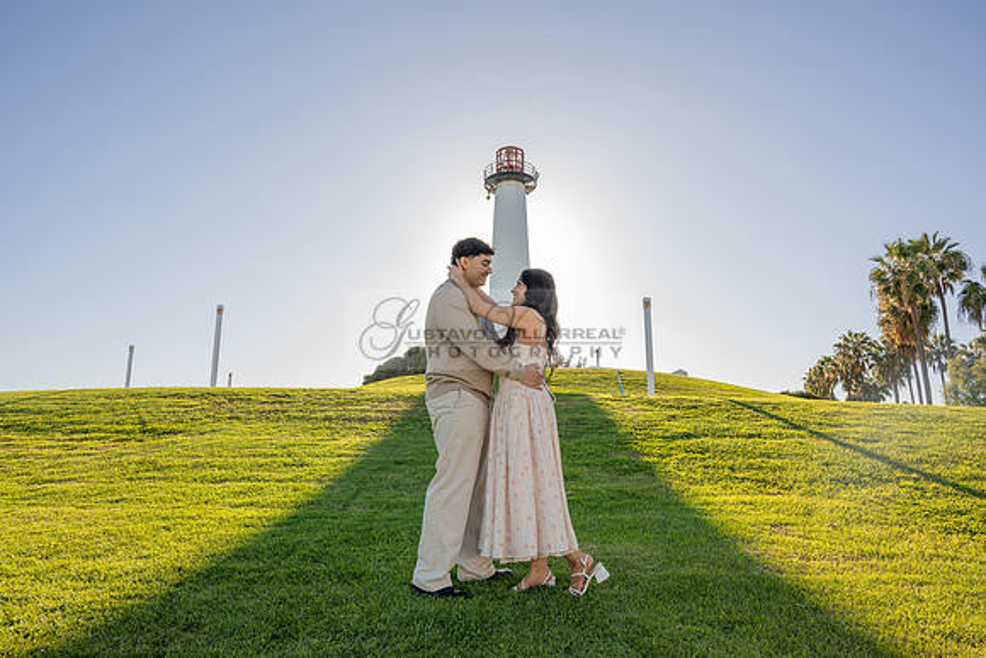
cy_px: 329
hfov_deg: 73.3
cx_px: 493
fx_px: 662
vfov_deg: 52.8
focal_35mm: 24
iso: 200
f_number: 9
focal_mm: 24
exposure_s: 1/200
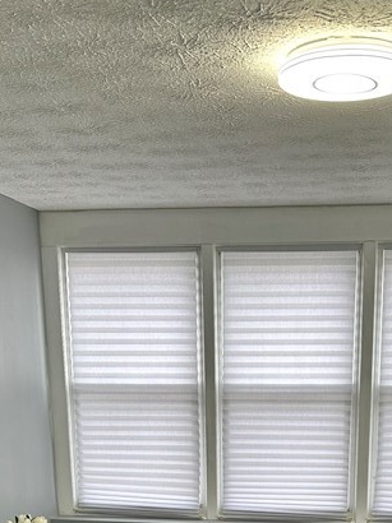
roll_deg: -0.6
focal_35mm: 60
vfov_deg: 28.2
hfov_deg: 24.3
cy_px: 625
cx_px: 258
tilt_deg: -14.1
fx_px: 907
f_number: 1.78
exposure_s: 1/120
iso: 100
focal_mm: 6.86
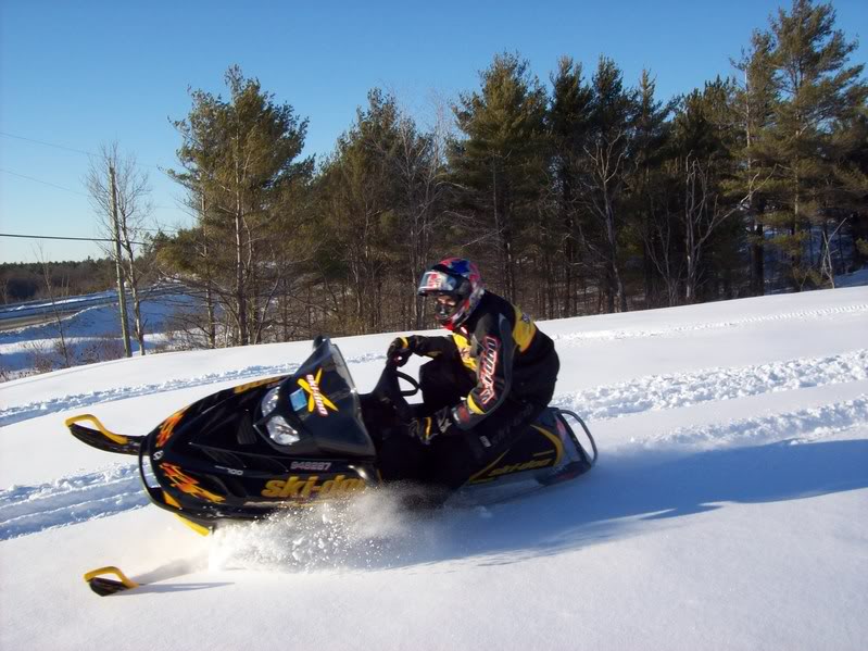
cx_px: 434
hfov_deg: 51.4
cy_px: 326
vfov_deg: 39.6
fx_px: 903
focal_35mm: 36
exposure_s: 1/444
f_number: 4.8
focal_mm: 6
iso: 80
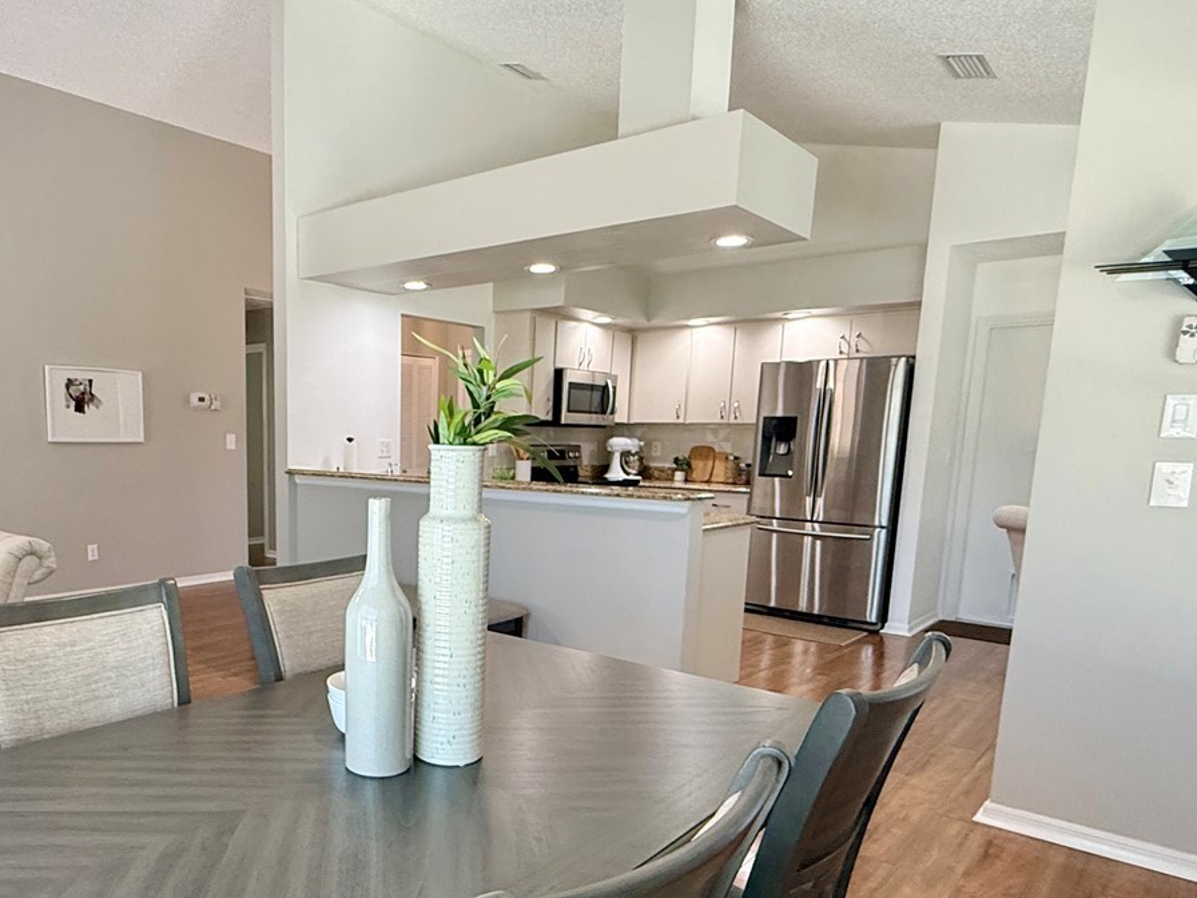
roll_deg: -1.4
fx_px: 864
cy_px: 569
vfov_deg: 54.2
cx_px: 411
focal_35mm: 25
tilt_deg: -7.1
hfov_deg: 67.7
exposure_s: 1/99
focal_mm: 2.22
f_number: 2.2
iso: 250
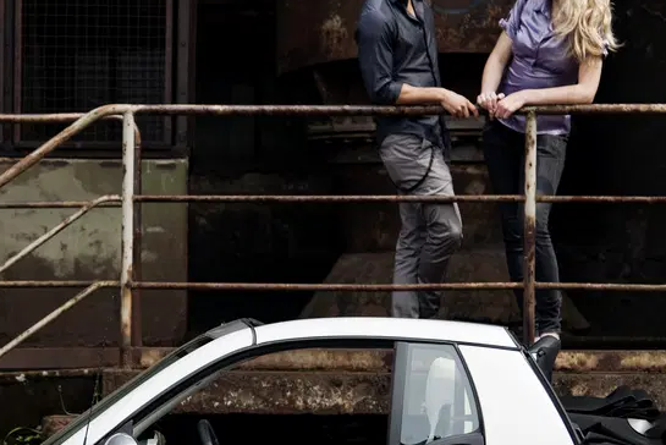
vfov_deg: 4.0
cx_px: 117
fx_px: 6312
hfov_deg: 6.0
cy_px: 326
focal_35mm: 341
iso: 100
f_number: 5.6
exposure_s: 1/250
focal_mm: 155
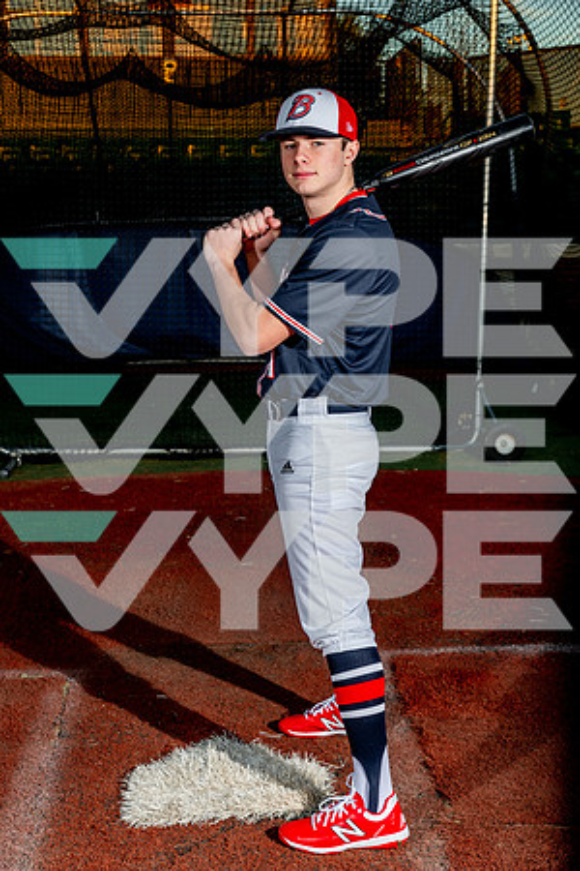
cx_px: 290
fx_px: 1329
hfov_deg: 24.6
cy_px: 436
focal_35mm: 55
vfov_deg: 36.2
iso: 125
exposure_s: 1/250
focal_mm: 55
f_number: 6.3
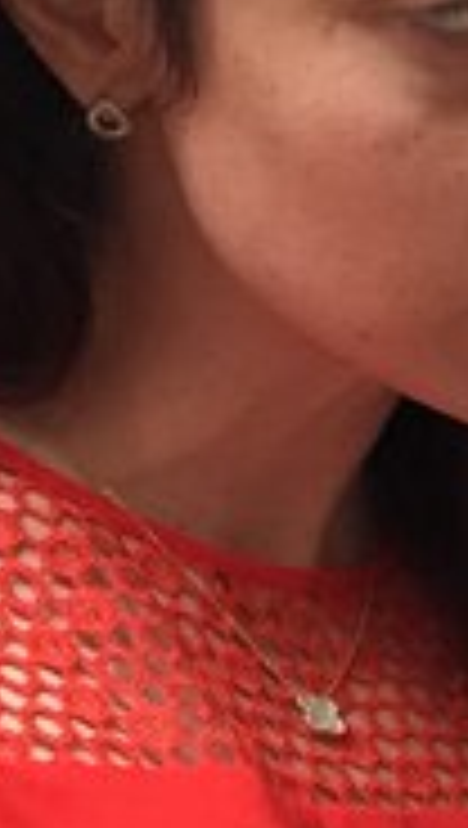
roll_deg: +0.8
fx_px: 4066
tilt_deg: -12.0
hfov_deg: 6.2
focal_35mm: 185
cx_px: 1192
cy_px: 1125
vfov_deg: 11.3
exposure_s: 1/30
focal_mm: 4.15
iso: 80
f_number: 2.2
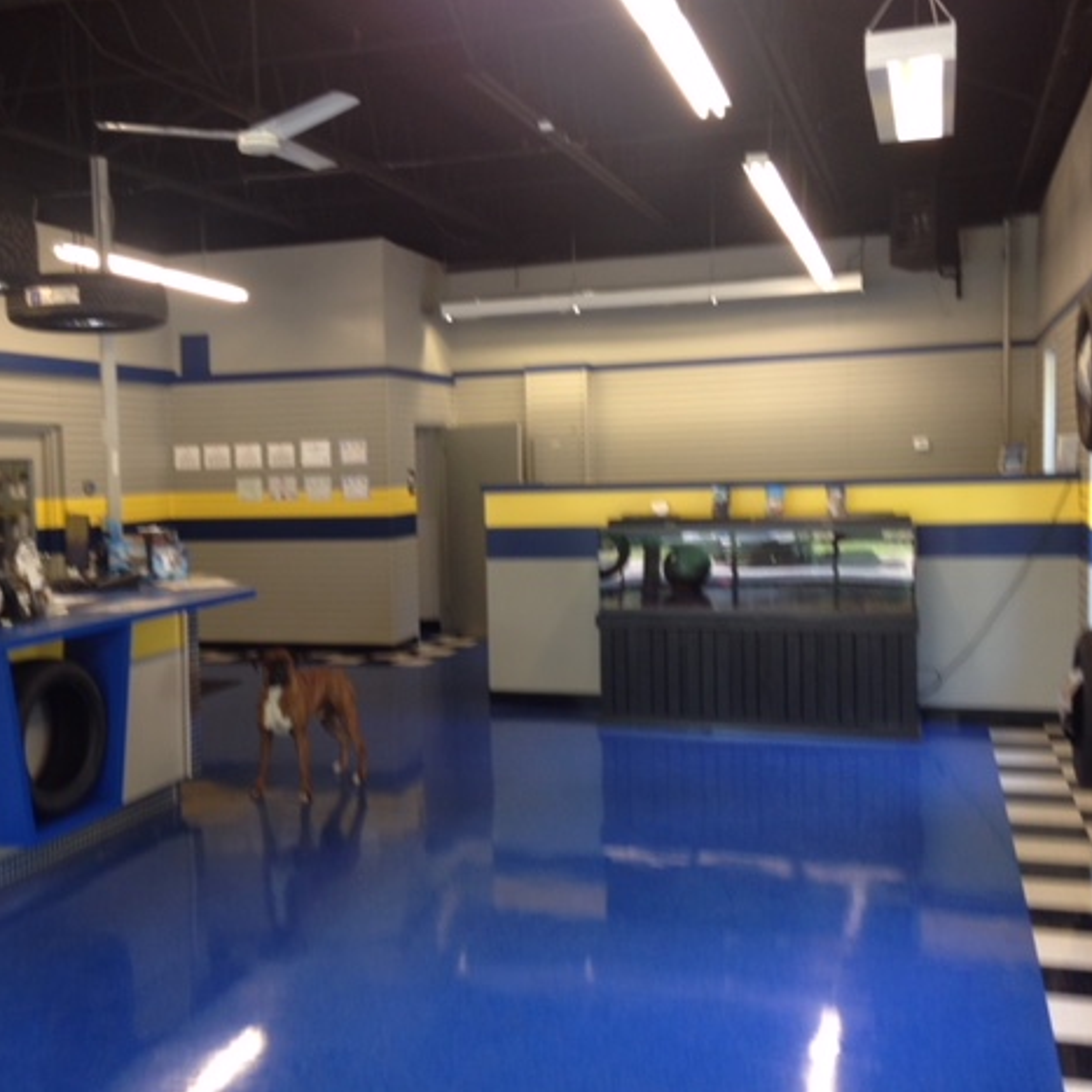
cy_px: 554
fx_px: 1428
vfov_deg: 41.9
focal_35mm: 40
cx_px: 444
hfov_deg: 41.7
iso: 64
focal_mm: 4.12
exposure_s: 1/20
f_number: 2.4
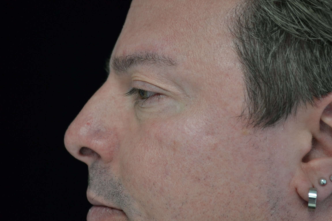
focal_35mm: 82
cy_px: 110
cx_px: 166
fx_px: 761
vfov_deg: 16.6
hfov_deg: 24.6
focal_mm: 55
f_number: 5.6
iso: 400
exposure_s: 1/20
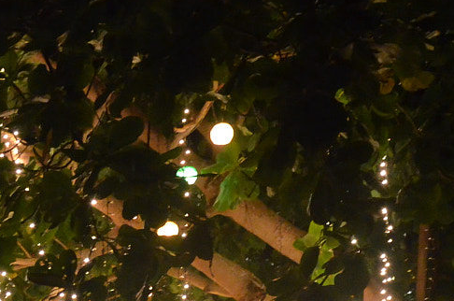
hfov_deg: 19.4
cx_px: 46
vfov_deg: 12.6
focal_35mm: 104
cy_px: 422
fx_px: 1305
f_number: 3.8
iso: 3200
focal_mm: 21
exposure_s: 1/15
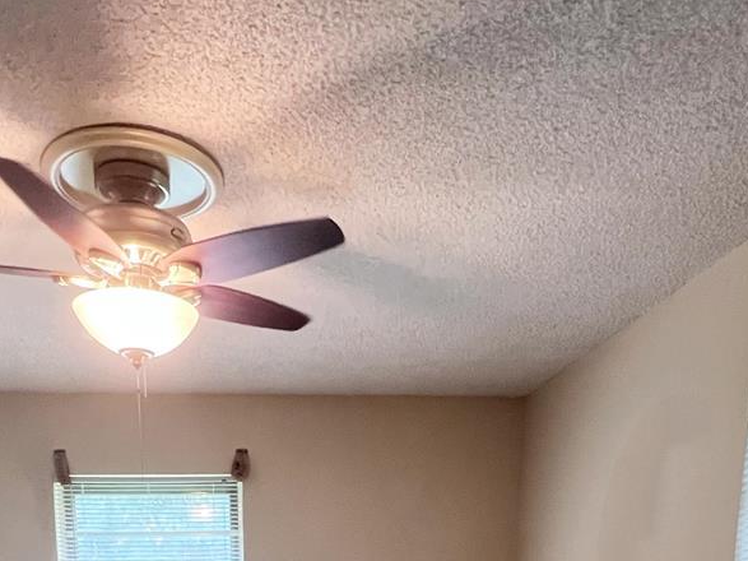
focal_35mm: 34
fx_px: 735
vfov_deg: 31.0
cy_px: 755
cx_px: 303
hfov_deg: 53.6
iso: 250
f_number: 1.8
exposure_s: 1/120
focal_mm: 1.57
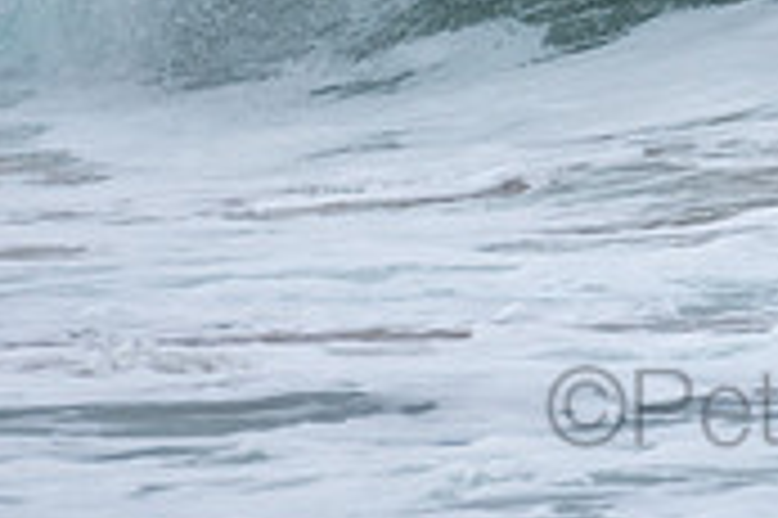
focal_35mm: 2521
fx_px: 54429
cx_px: 895
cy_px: -340
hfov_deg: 0.8
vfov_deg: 0.5
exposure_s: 1/1250
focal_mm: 500
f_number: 5.6
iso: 280
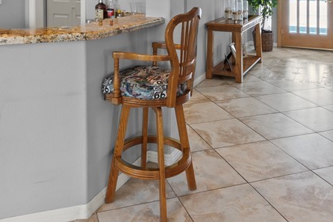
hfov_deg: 49.5
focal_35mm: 39
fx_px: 361
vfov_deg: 30.5
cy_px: -24
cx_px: 157
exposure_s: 4
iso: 200
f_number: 9
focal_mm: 16
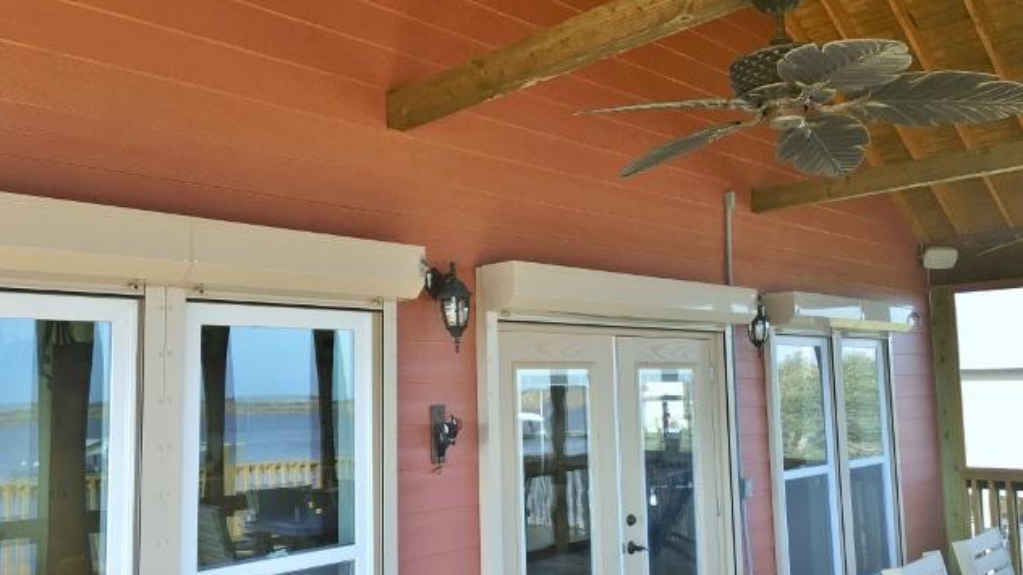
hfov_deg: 61.0
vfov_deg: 36.6
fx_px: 868
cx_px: 508
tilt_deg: +5.9
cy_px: 322
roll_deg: +0.9
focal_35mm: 32
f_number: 2.2
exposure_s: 1/40
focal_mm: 4.15
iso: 25
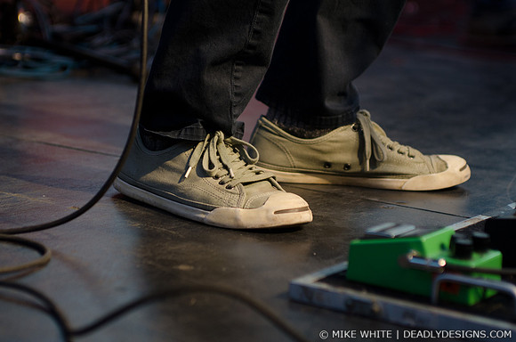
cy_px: 171
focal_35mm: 105
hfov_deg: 19.5
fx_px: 1502
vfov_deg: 13.0
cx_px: 258
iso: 400
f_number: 3.5
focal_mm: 70
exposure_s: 1/400
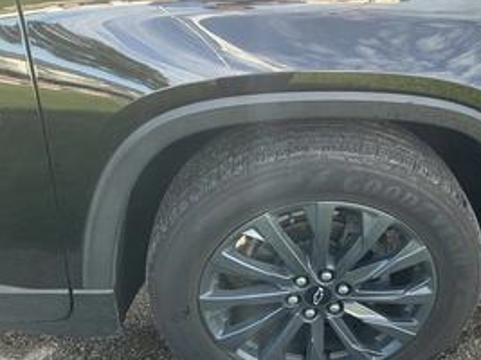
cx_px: 301
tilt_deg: -33.5
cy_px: 216
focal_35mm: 42
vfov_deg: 34.2
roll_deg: +1.4
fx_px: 583
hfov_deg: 44.4
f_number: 1.8
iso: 25
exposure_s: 1/122
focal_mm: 3
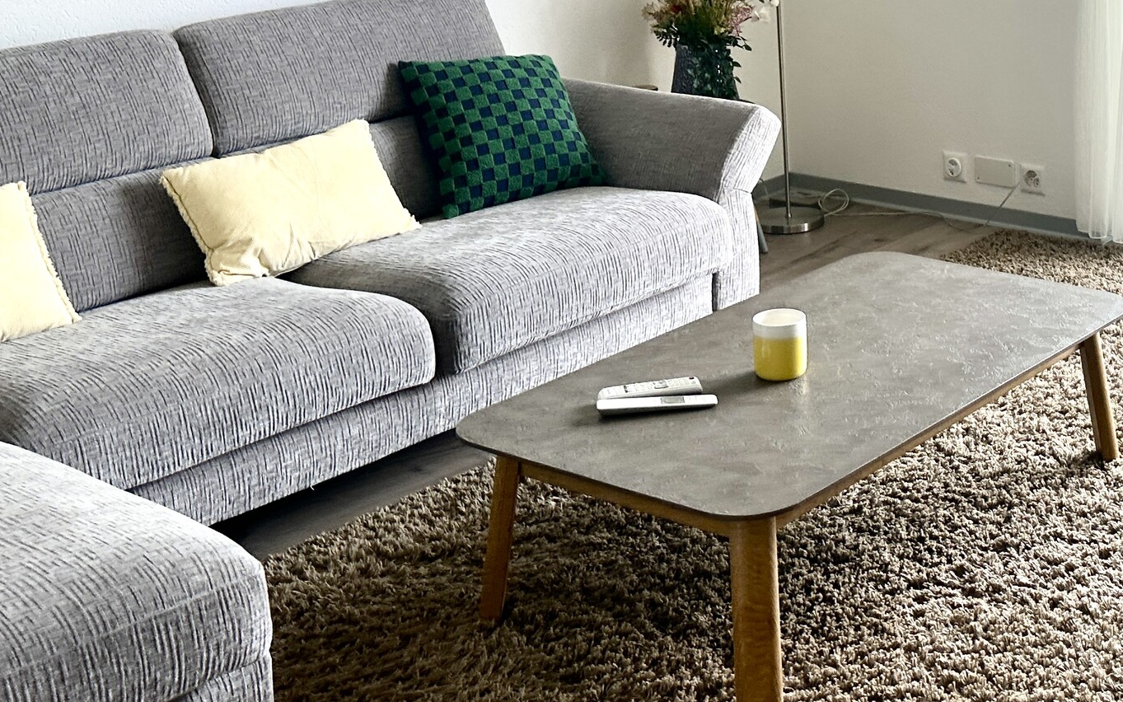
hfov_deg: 34.5
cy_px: -2
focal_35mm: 56
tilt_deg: -6.6
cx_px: 978
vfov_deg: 22.3
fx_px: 1714
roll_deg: -0.1
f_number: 1.78
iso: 50
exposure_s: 1/115
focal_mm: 6.86
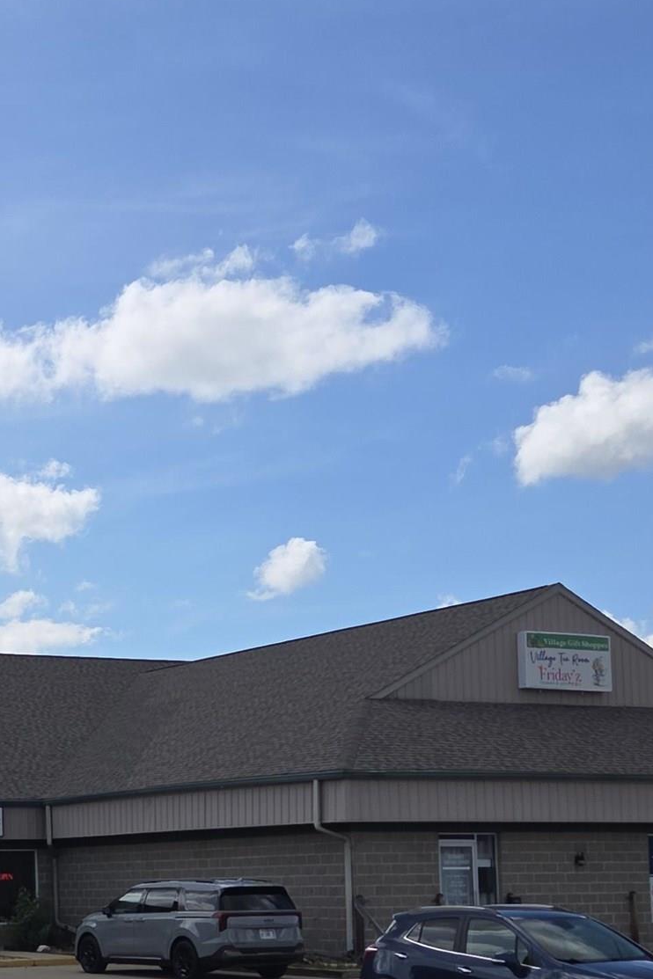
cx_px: -156
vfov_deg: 30.0
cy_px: 740
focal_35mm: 66
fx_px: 1796
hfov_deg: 19.3
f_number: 1.8
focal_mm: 5.4
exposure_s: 1/2797
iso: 25
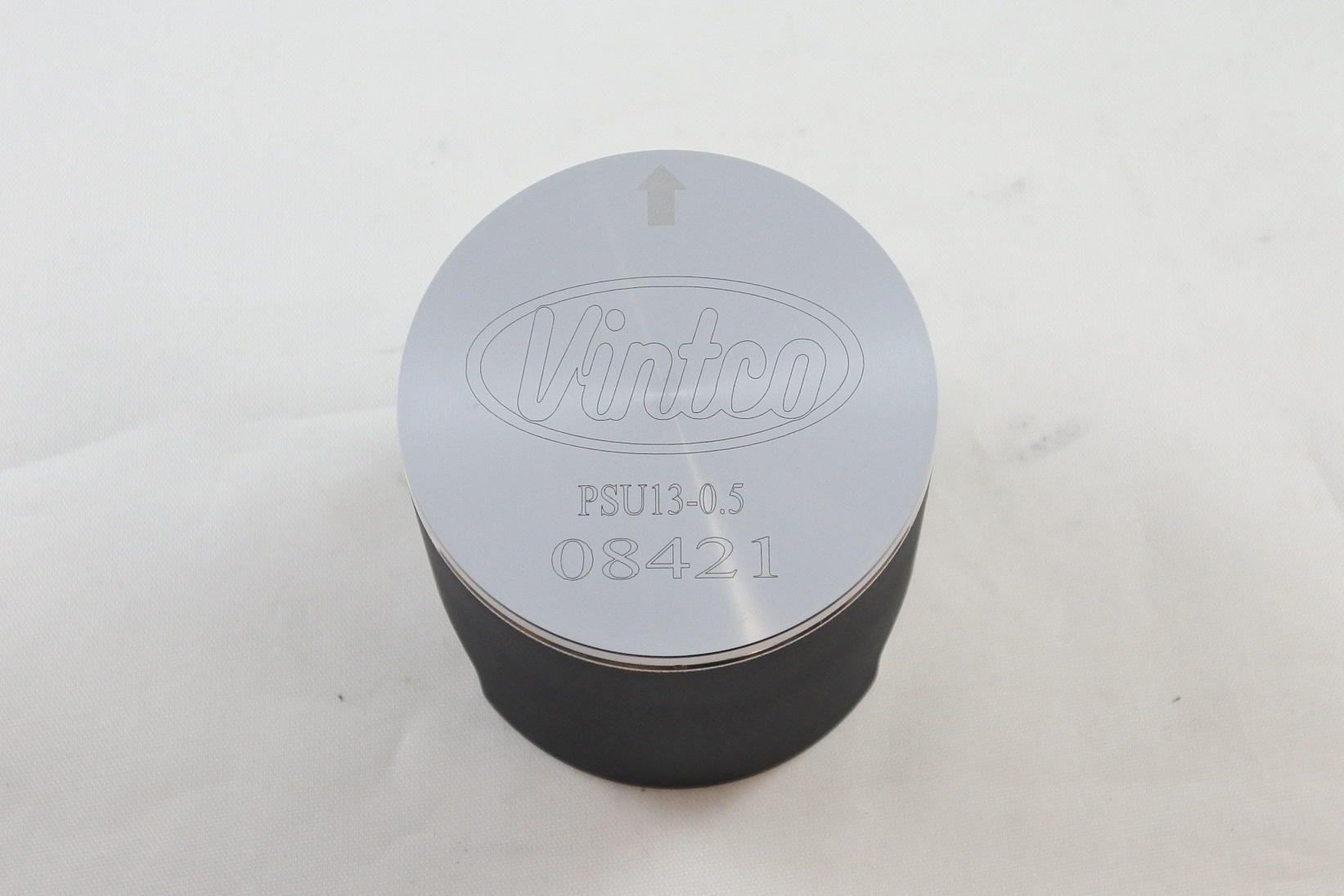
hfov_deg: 41.9
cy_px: 448
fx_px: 1754
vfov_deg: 28.6
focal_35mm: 47
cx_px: 672
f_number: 4.5
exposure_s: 1/125
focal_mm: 17.6
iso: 560
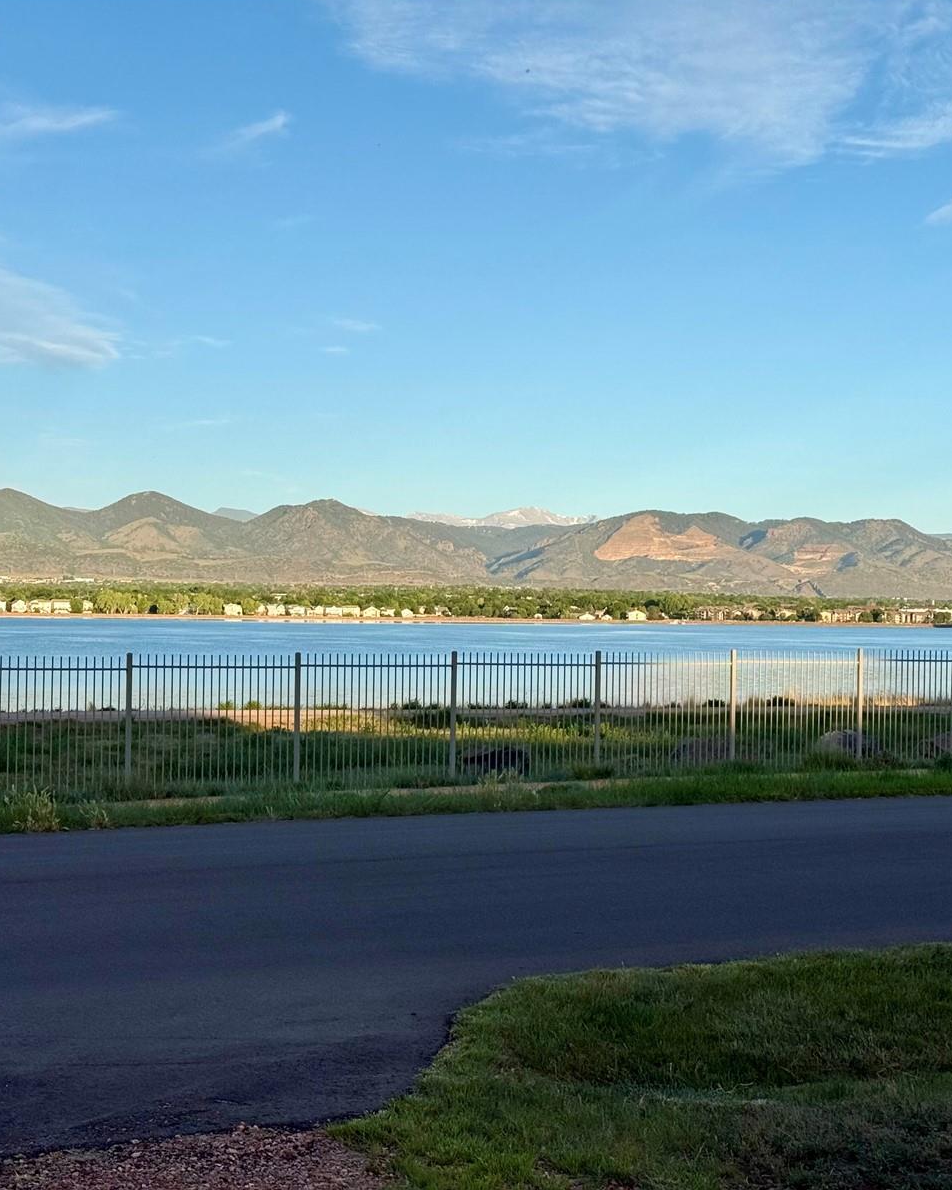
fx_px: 2219
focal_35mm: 63
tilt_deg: +0.4
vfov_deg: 30.0
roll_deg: -0.8
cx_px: 502
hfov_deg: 24.2
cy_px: 591
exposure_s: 1/2865
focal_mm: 6.76
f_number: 1.78
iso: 64
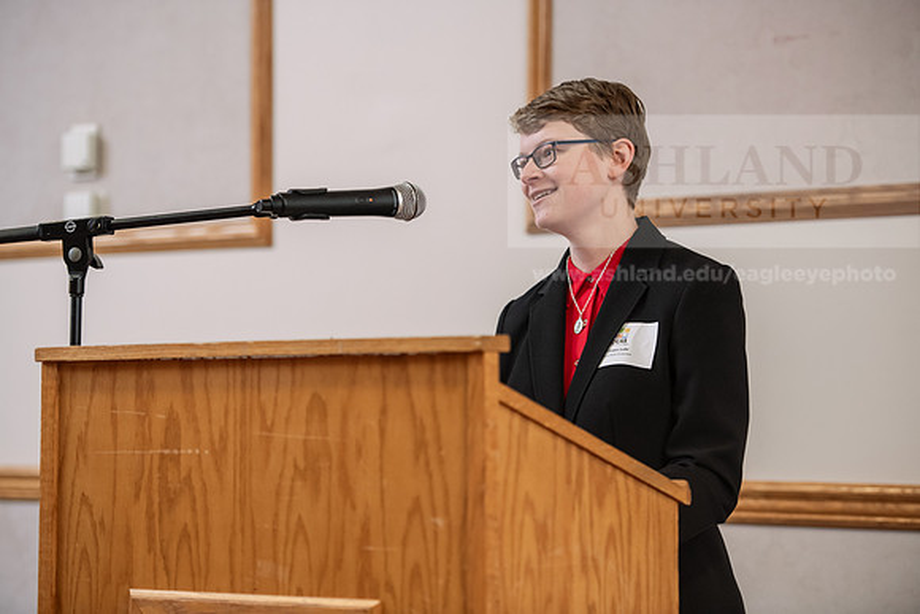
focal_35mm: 116
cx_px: 460
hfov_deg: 17.6
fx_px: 2965
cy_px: 307
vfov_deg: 11.8
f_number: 3.2
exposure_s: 1/200
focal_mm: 116
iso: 2000
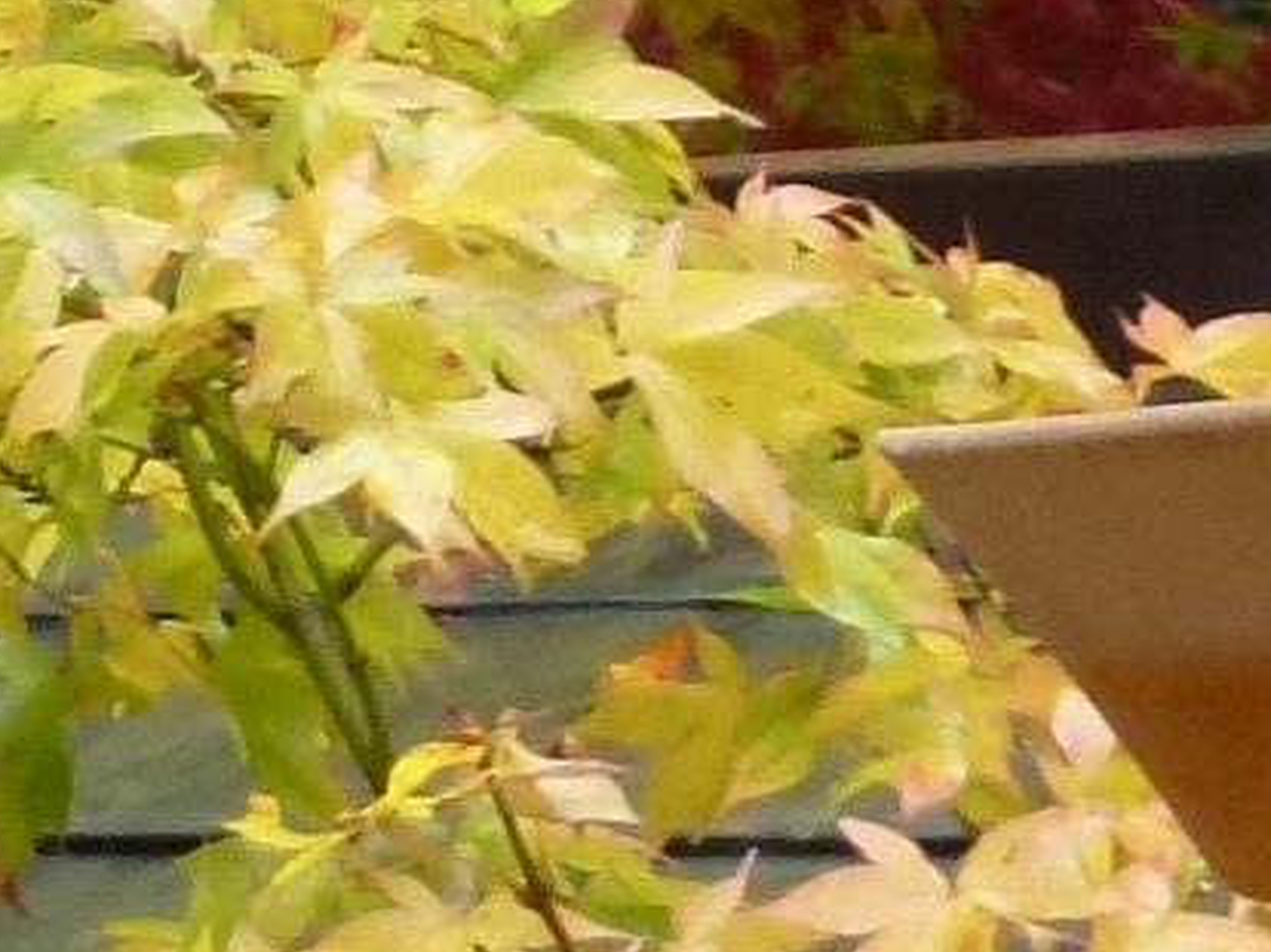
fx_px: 20219
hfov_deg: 3.5
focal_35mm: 551
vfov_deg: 2.7
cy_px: -1056
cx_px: -2014
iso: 250
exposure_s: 1/80
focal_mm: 16
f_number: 4.9
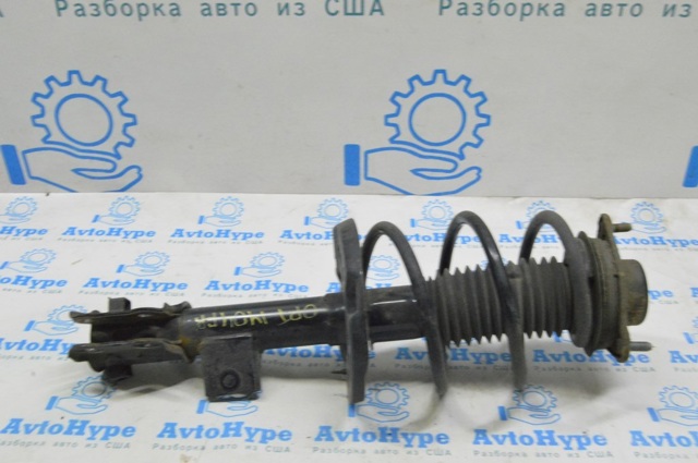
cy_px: 232
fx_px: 755
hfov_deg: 49.6
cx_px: 349
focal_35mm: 39
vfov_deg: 34.1
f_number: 20
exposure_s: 1/20
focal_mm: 26
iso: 6400
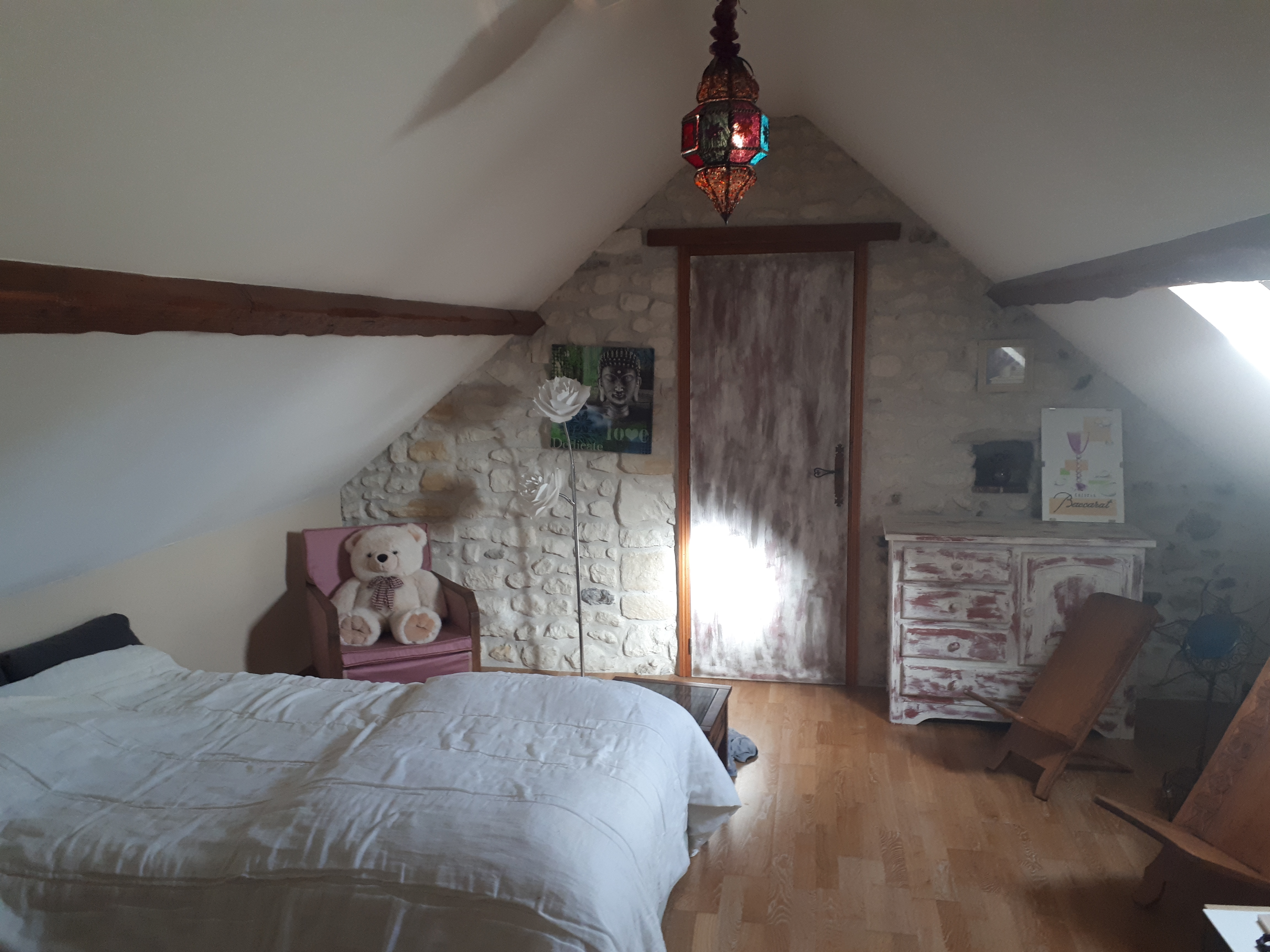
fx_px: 991
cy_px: 476
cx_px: 635
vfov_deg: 51.4
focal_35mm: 27
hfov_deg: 65.3
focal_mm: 3.6
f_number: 1.9
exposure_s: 1/33
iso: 160
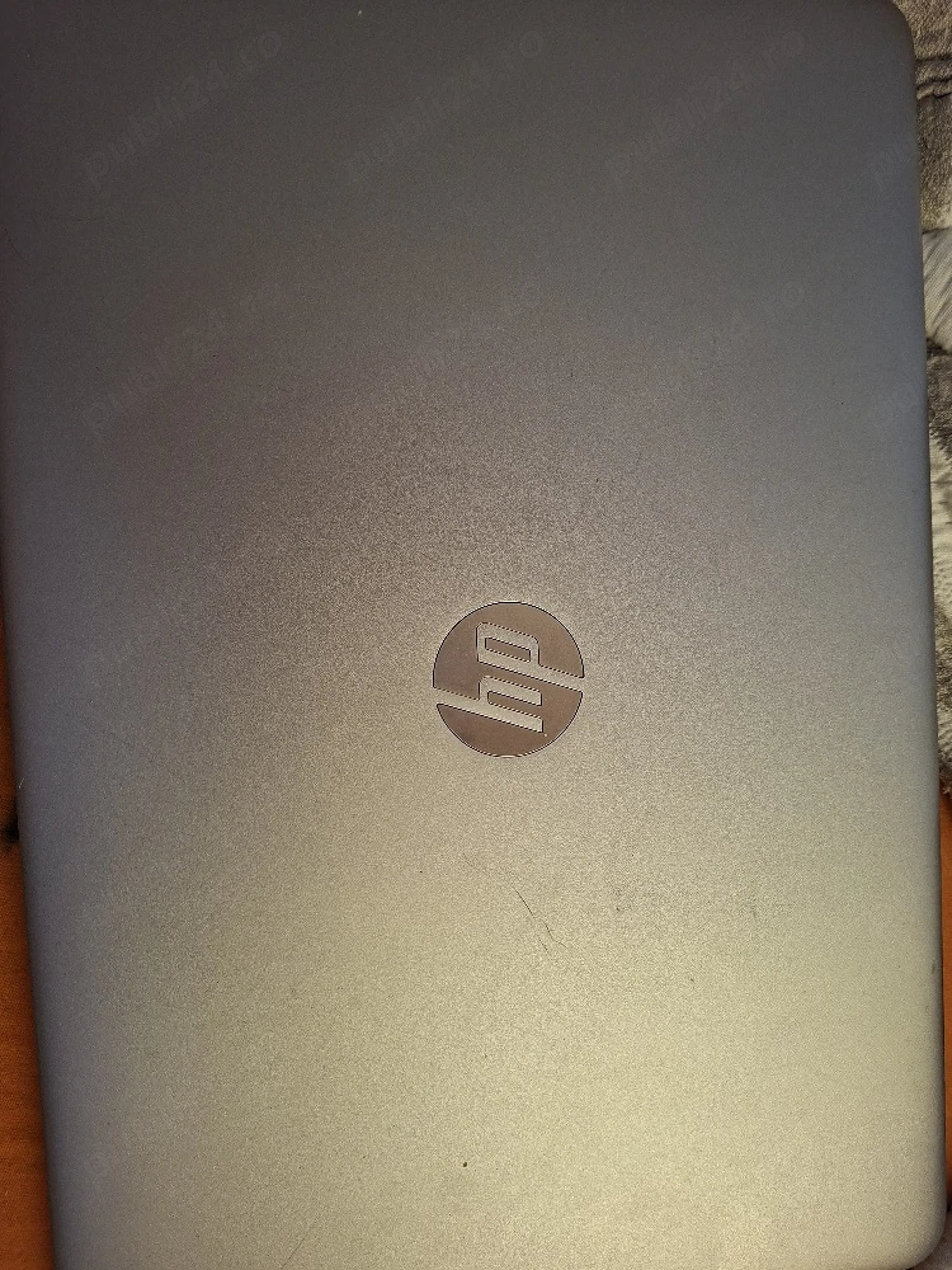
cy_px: 635
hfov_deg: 58.9
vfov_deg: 73.9
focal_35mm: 23
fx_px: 843
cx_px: 476
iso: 250
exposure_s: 1/100
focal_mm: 5.54
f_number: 1.8
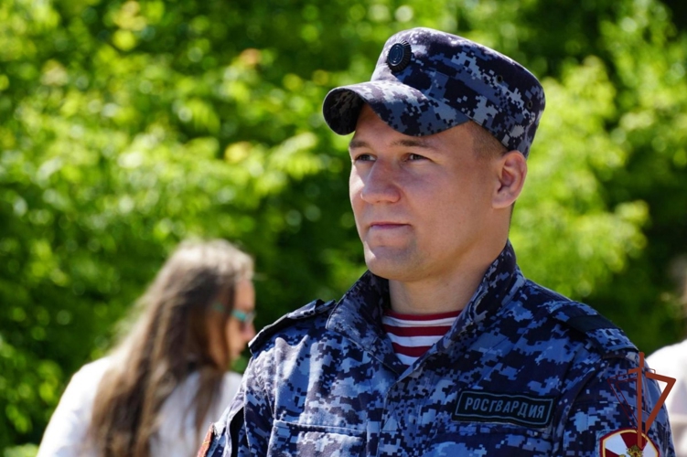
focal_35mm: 180
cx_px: 344
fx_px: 3433
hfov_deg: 11.4
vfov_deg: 7.6
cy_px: 228
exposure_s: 1/200
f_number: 5.6
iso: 125
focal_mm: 120
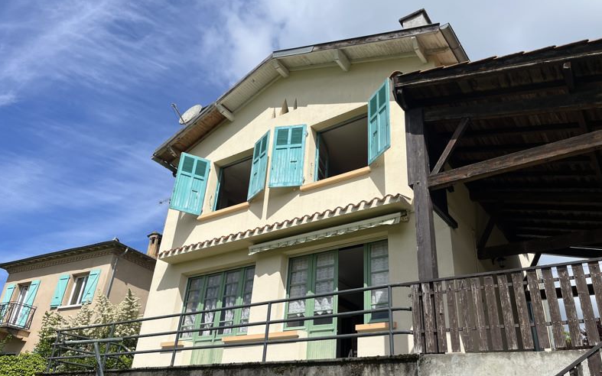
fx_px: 459
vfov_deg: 44.5
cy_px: 190
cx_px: 302
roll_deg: -4.7
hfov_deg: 66.5
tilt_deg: +28.6
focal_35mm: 28
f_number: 1.6
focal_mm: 5.1
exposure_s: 1/5319
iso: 50
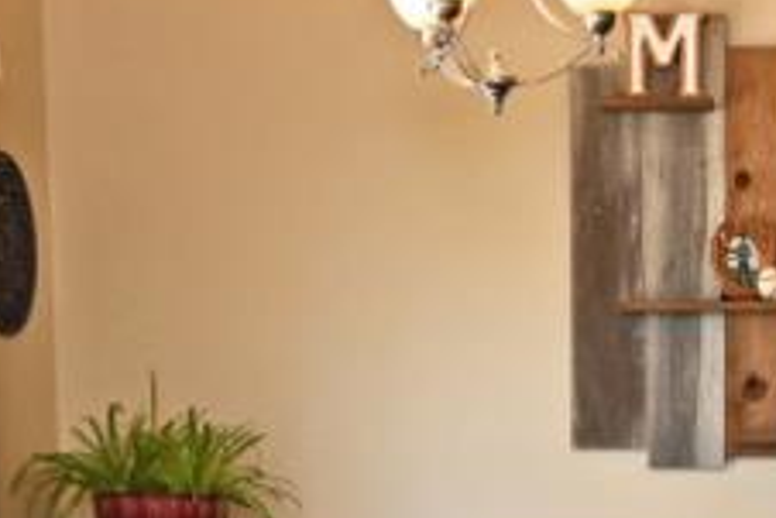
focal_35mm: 109
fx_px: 2358
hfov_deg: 18.4
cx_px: 707
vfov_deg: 12.3
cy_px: 628
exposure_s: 1/60
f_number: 4
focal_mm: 16.5
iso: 400
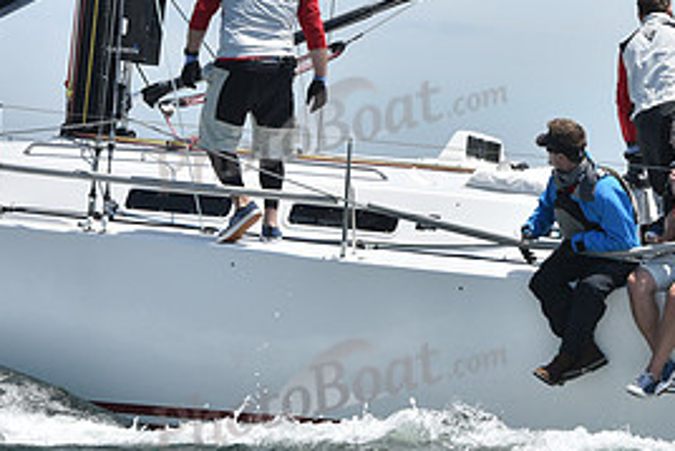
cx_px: 640
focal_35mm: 325
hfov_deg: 6.3
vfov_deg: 4.2
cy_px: 226
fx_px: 6097
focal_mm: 150
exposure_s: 1/1250
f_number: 7.1
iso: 250
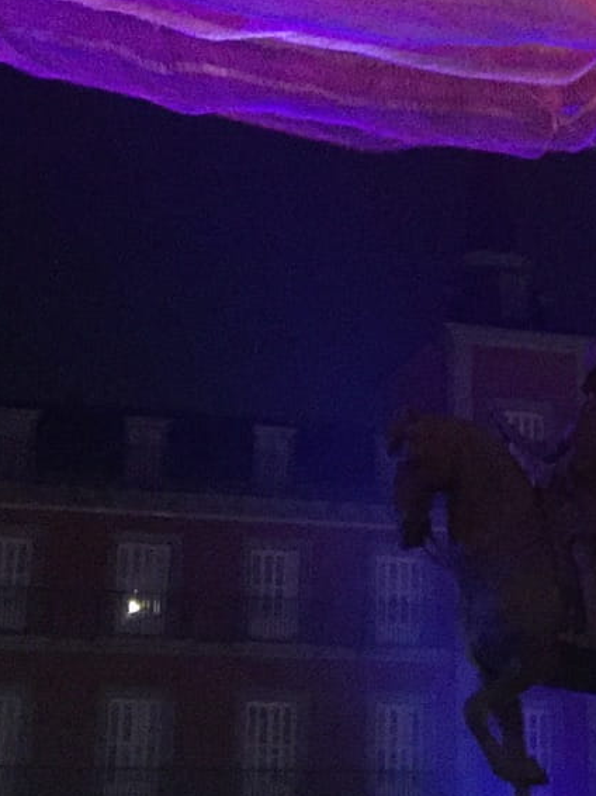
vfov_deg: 17.9
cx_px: 668
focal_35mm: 105
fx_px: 2412
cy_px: -131
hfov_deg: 13.8
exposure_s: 1/17
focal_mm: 4.15
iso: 500
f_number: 2.2
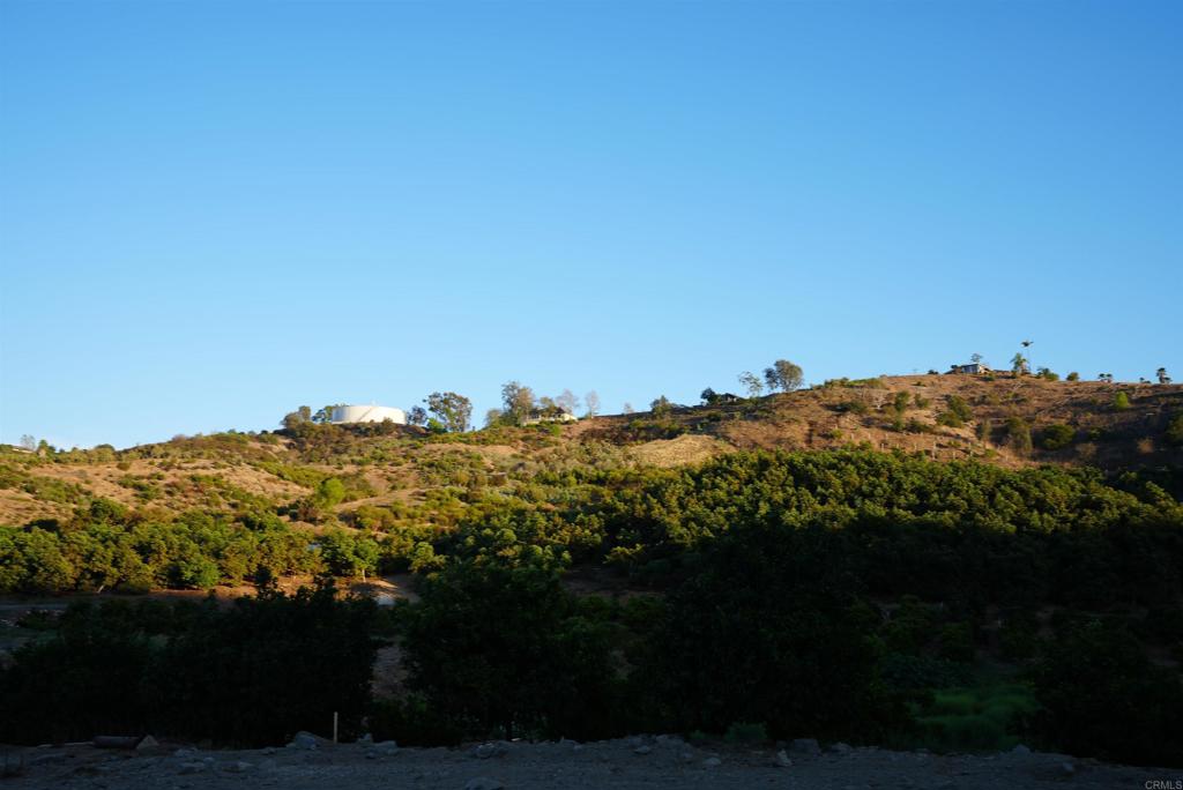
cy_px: 395
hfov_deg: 54.4
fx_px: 1151
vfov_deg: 37.9
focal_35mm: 35
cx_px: 592
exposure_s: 1/200
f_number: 5
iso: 80
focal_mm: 35
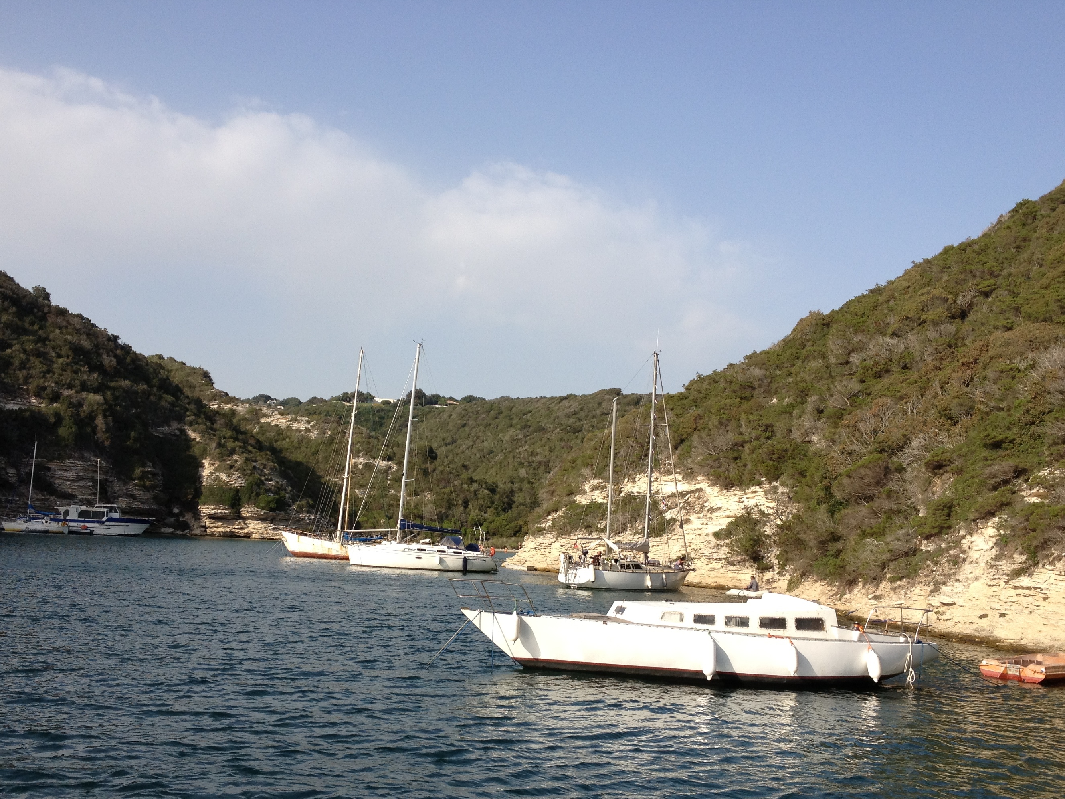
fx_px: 1323
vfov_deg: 33.5
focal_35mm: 43
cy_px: 487
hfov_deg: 43.8
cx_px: 488
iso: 64
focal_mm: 4.28
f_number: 2.4
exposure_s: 1/1200
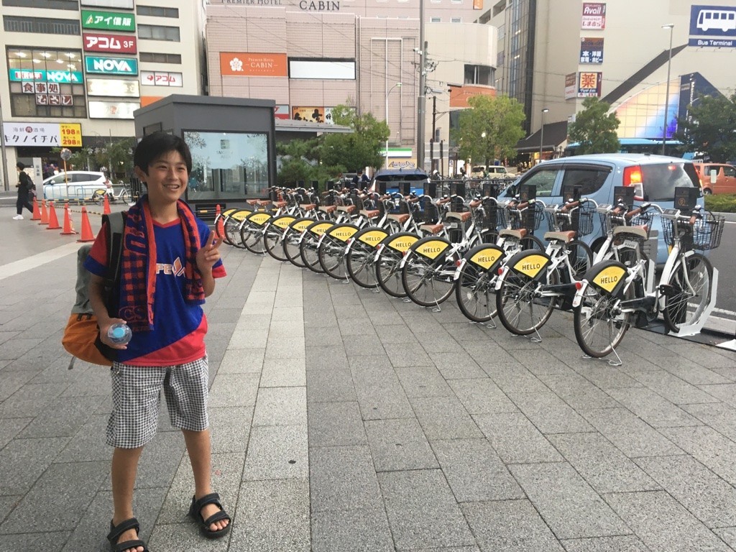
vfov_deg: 48.2
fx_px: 617
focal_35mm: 29
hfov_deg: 61.7
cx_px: 368
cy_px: 276
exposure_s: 1/30
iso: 32
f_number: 2.2
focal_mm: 4.15
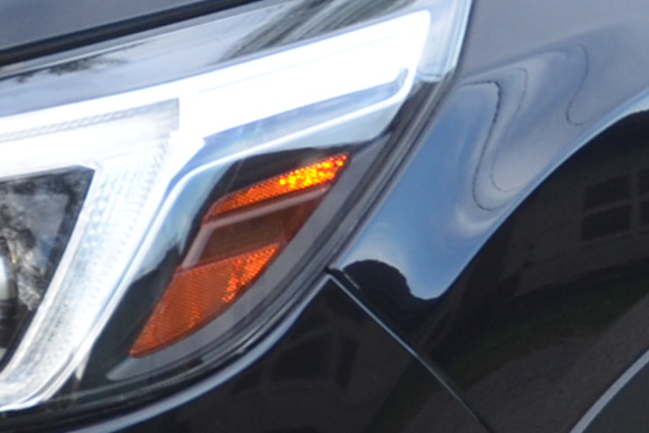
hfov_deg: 9.6
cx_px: 516
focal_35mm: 213
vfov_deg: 6.5
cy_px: 165
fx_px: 3841
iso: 400
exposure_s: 1/100
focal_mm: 22
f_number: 5
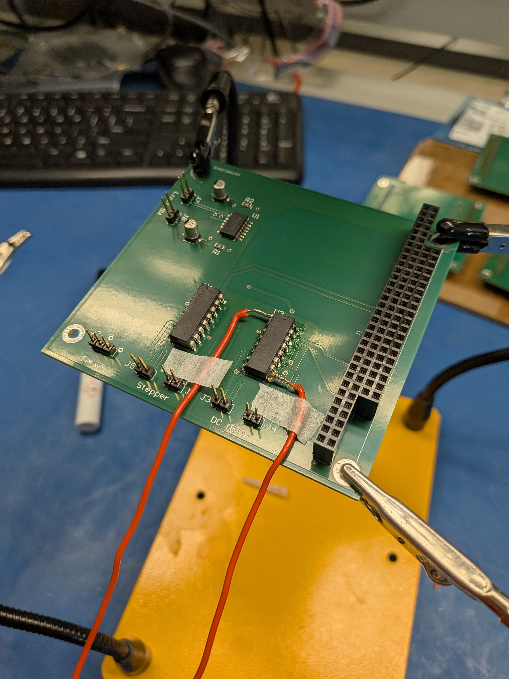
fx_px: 471
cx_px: 254
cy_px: 340
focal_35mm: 24
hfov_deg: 56.8
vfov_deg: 71.6
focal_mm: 4.53
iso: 26
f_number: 1.7
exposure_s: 1/305
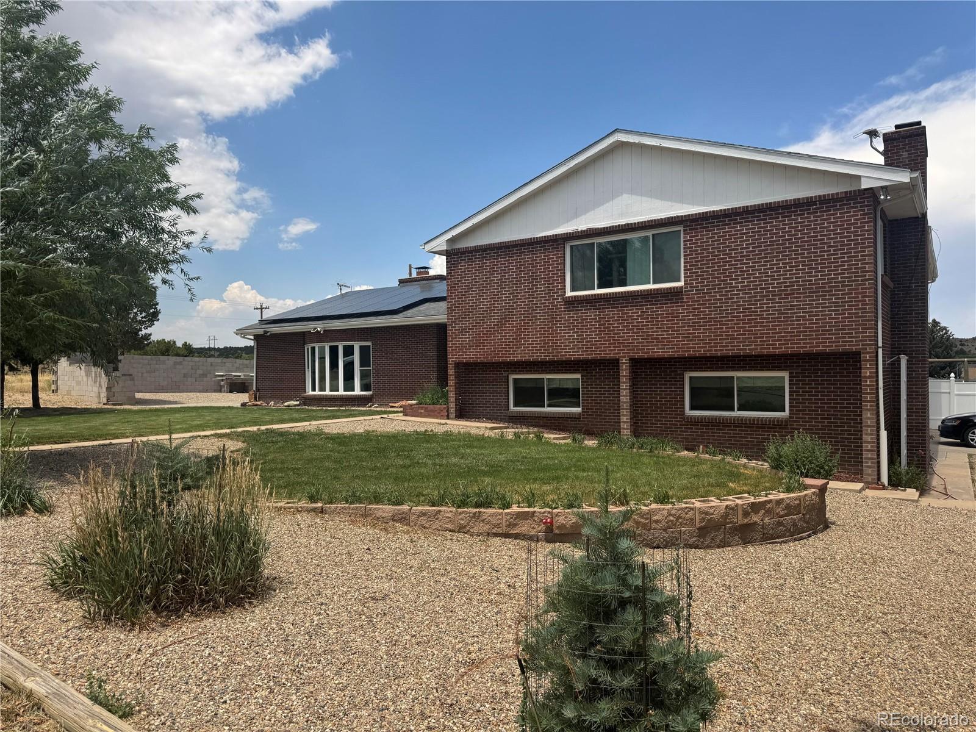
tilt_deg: -0.1
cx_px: 488
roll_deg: +0.6
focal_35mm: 24
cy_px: 366
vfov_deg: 56.8
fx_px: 677
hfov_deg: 71.6
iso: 80
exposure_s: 1/4049
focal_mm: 6.76
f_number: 1.78
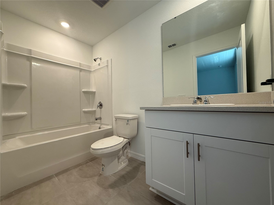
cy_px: 102
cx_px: 137
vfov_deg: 85.7
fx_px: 111
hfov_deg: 102.1
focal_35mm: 14
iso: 160
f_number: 2.2
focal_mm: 2.22
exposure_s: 1/120
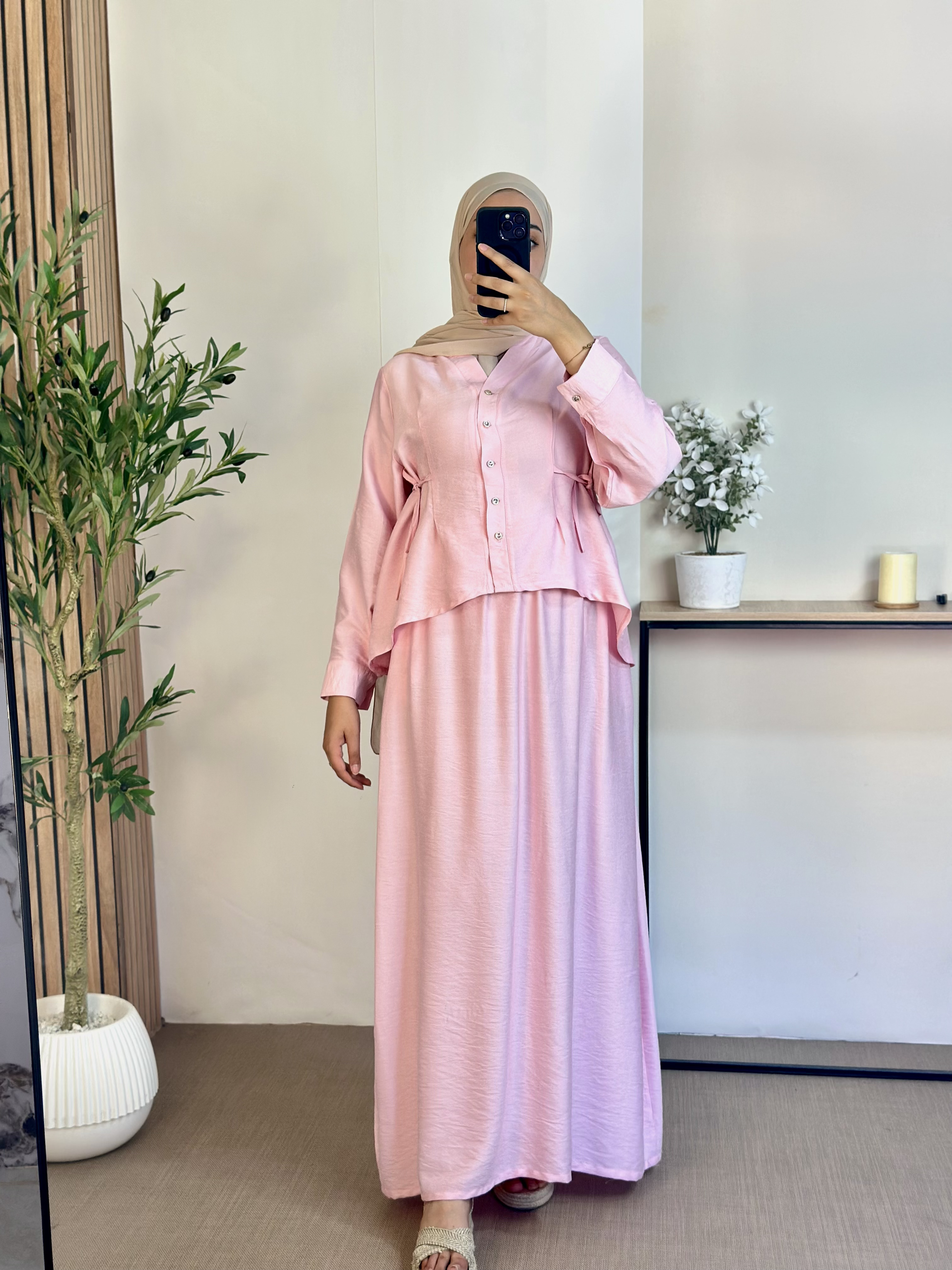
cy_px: 635
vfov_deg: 39.7
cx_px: 476
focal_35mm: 48
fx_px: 1760
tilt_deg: -18.8
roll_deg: +0.0
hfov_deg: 30.3
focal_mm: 6.86
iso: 64
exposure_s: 1/100
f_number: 1.78
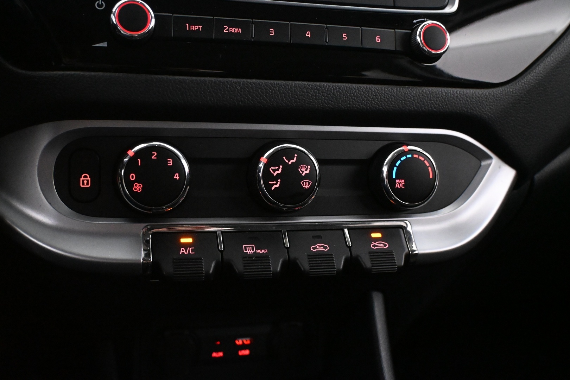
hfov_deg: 51.3
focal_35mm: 38
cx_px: 285
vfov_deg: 35.5
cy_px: 190
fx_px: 594
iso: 9000
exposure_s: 1/60
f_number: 4.2
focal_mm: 25
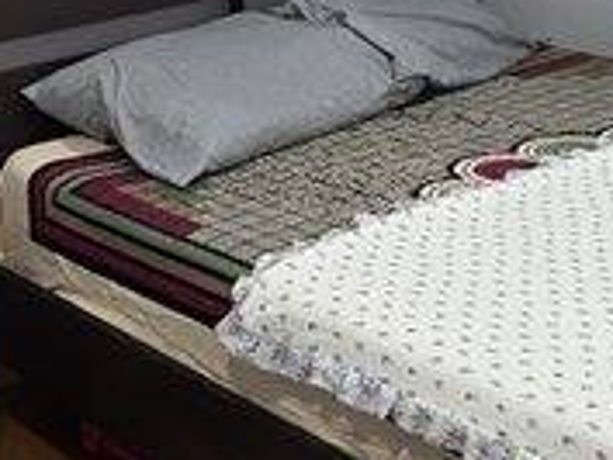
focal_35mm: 75
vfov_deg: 19.4
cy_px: 59
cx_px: 135
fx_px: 1329
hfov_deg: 25.6
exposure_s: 1/60
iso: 200
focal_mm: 2.2
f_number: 1.9
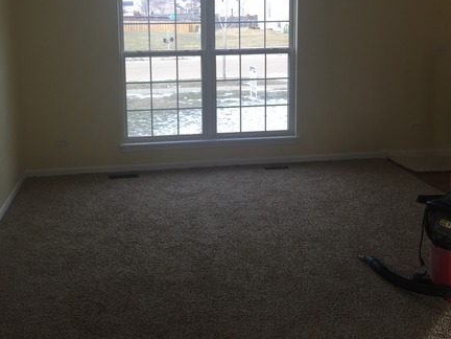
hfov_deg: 43.8
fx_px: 560
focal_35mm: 43
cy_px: 107
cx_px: 216
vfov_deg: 33.2
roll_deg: +1.6
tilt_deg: -8.9
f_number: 2.2
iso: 32
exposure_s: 1/120
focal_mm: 4.15
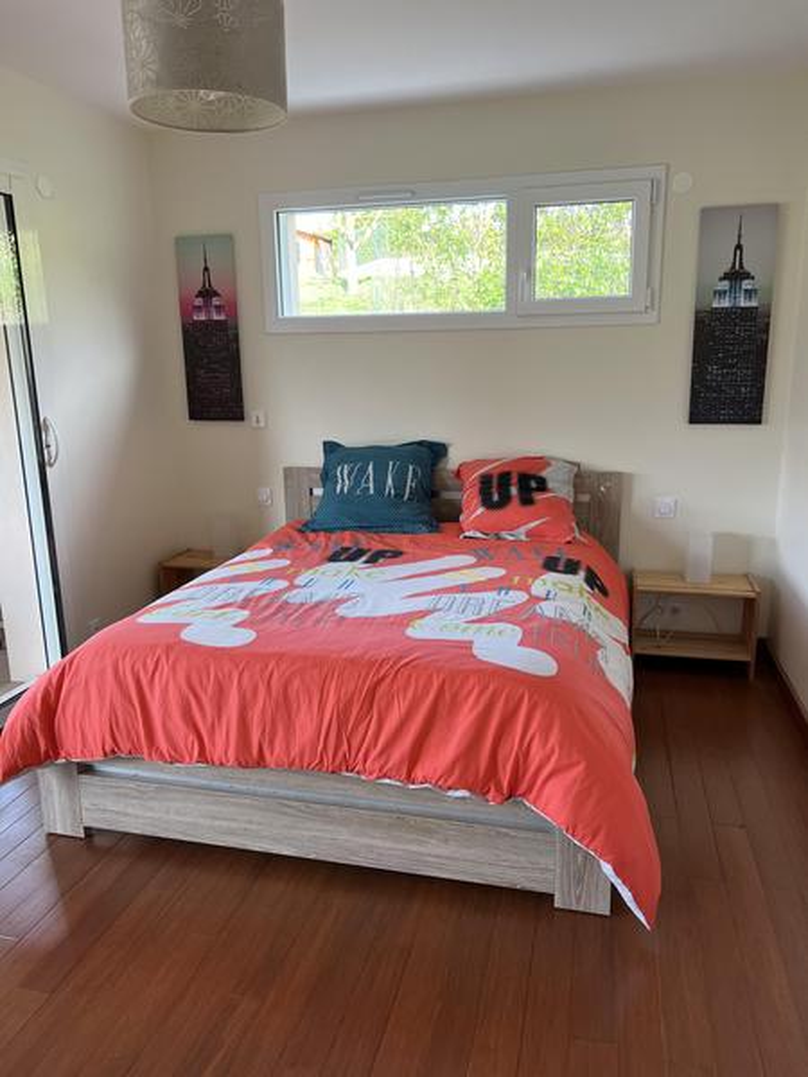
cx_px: 404
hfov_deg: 53.1
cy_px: 538
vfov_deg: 67.3
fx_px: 809
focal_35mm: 26
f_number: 1.5
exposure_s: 1/121
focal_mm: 5.7
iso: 80
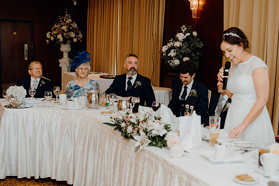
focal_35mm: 50
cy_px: 93
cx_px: 140
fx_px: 388
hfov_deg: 39.6
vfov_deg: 27.0
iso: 1250
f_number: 2.8
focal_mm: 50
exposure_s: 1/200
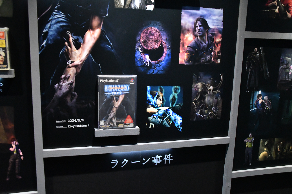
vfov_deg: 36.9
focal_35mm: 36
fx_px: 292
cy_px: 97
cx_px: 146
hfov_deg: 53.1
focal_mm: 24
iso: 8000
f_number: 8
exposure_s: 1/125
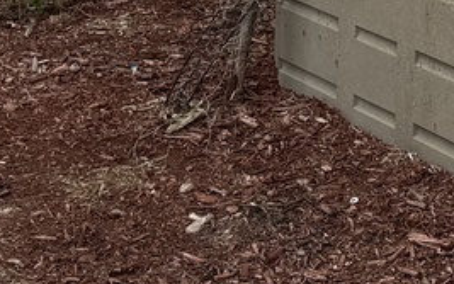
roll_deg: -1.6
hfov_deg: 14.8
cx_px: 522
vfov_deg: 9.0
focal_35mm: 137
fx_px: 1695
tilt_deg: -2.0
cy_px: -293
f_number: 1.78
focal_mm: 6.76
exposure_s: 1/5348
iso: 80
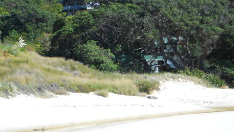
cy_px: 58
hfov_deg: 17.3
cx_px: 117
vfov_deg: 9.8
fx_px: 769
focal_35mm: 124
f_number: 6
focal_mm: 20.1
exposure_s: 1/200
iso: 80
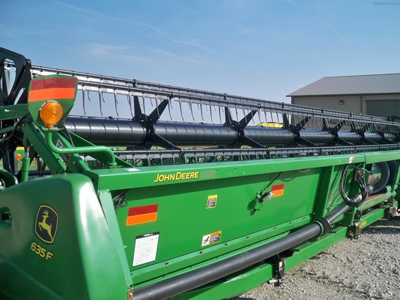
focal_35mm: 35
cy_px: 150
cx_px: 200
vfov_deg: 40.7
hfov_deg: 52.6
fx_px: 404
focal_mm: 6.3
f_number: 8.7
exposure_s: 1/200
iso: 80
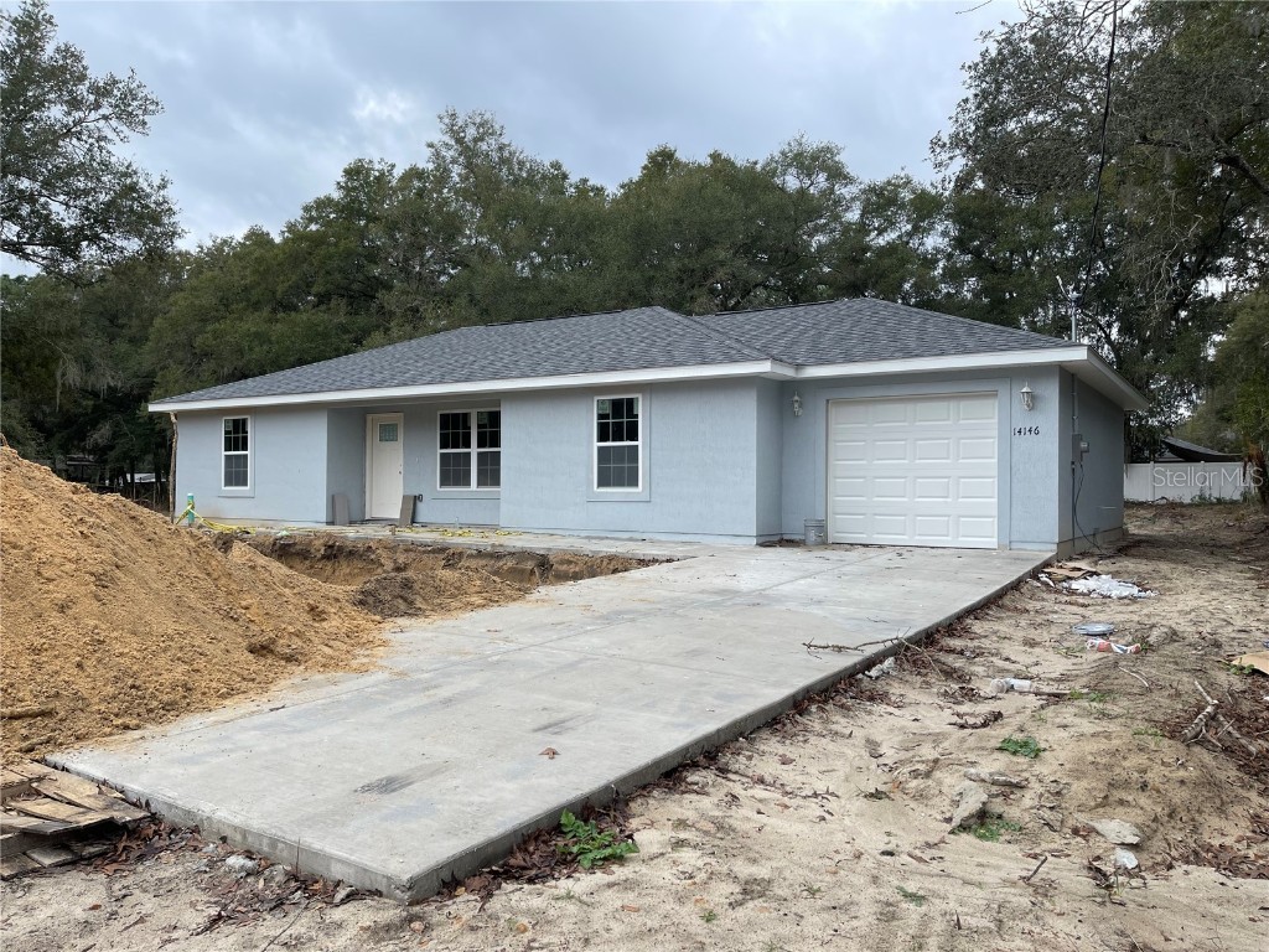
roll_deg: -0.9
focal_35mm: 26
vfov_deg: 53.1
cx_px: 634
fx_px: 953
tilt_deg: +1.4
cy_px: 476
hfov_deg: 67.3
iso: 32
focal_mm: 5.1
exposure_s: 1/1597
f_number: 1.6
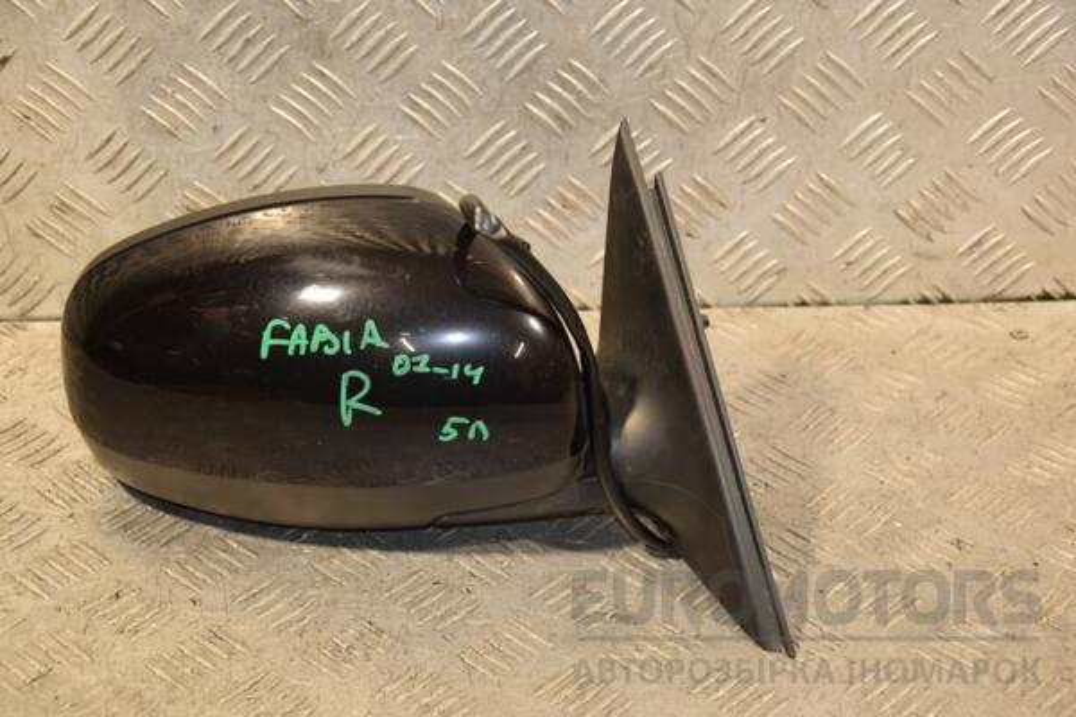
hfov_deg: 27.0
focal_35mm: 75
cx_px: 538
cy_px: 358
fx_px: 2241
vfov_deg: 18.2
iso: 800
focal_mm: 50
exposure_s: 1/125
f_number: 5
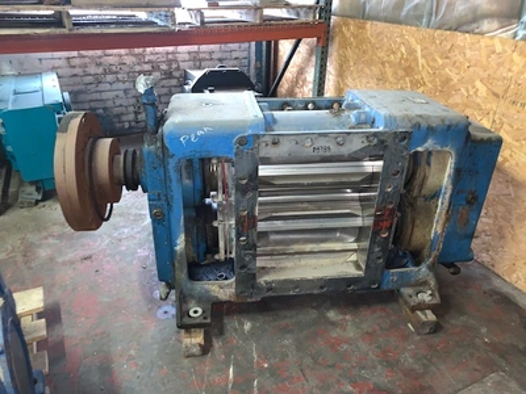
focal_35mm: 26
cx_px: 263
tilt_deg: -26.5
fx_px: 395
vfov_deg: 53.1
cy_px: 197
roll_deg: -1.3
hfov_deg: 67.3
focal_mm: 4.25
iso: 160
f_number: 1.8
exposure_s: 1/7
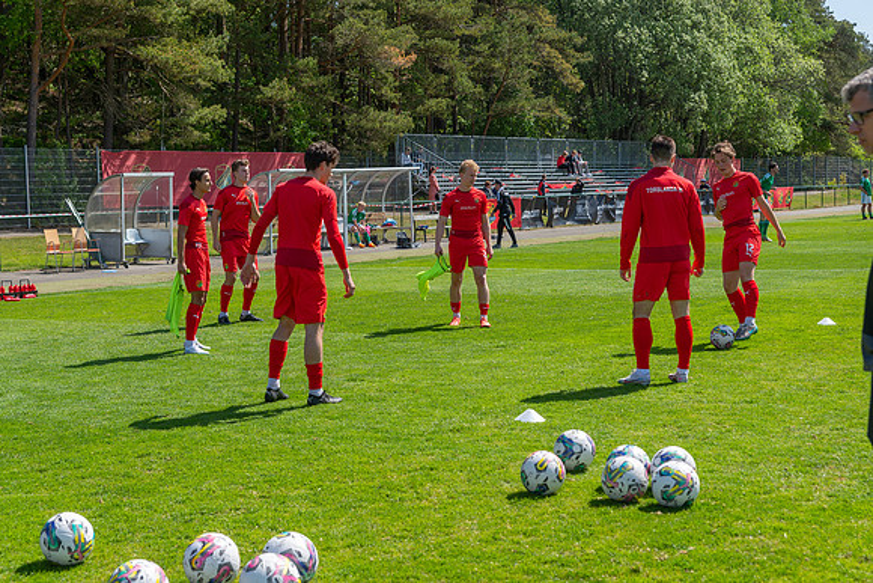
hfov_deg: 34.1
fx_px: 1425
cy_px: 292
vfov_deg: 23.1
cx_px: 436
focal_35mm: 59
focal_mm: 56
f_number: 4
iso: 160
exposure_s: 1/800
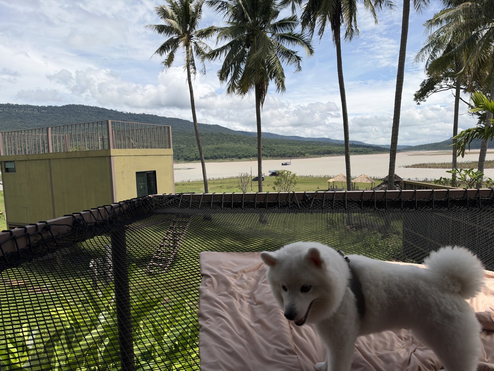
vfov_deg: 56.8
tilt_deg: -4.8
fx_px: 342
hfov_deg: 71.6
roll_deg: +2.7
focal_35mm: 24
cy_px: 186
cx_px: 247
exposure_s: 1/9901
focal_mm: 6.93
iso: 64
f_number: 1.8
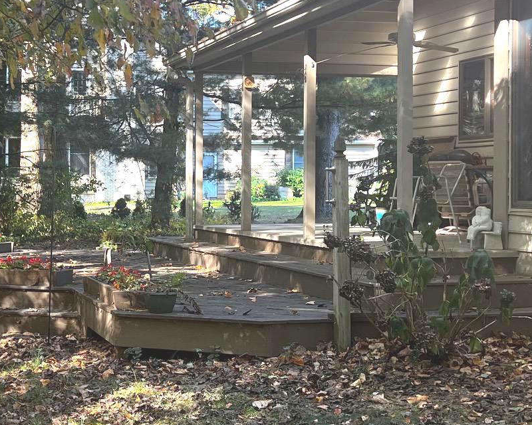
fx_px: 1023
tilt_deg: +0.8
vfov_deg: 23.5
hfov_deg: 28.8
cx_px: 151
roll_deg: -0.1
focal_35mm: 65
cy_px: 189
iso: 40
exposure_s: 1/121
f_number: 1.5
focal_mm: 5.7
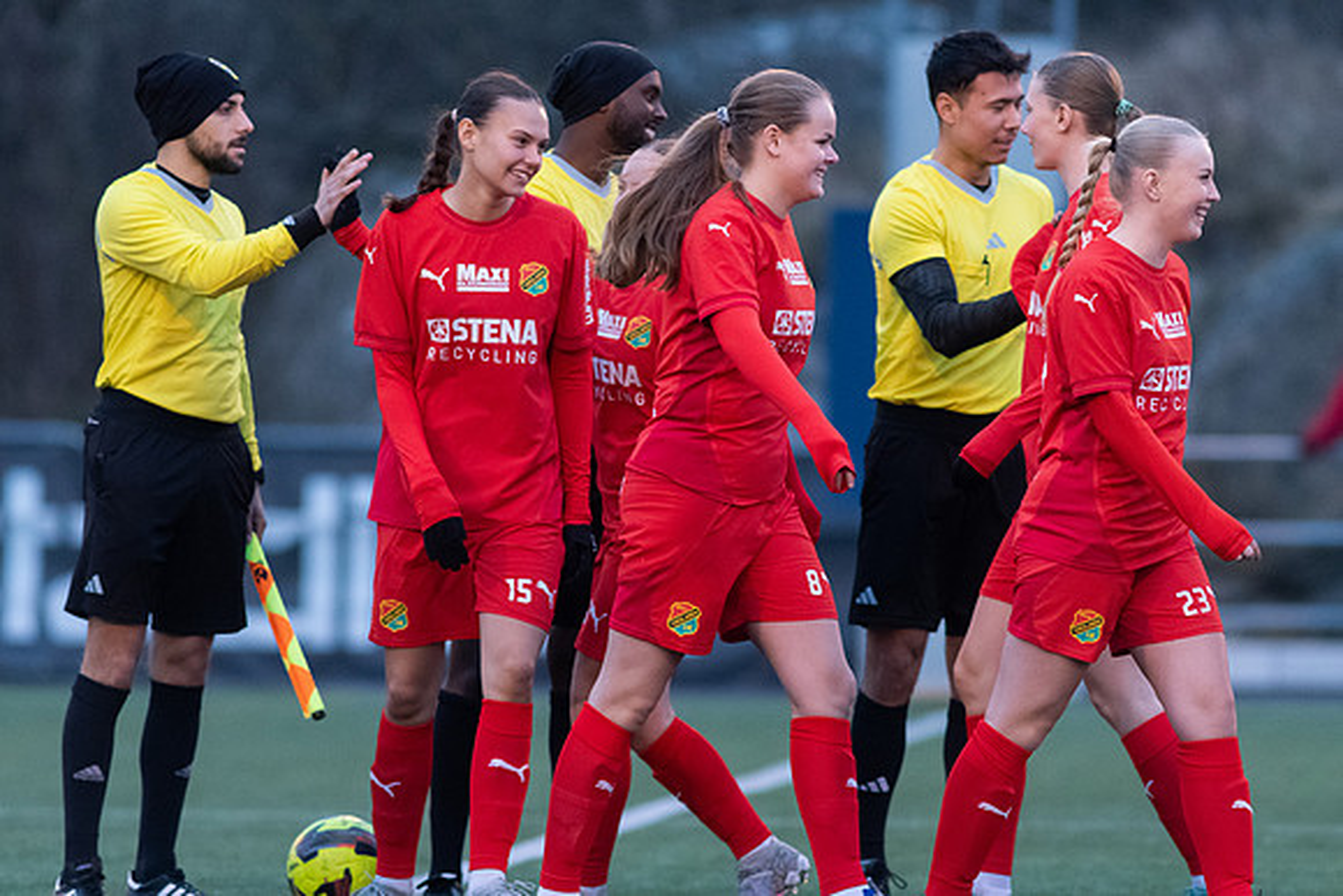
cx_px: 672
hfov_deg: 4.5
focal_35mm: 458
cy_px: 448
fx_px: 17071
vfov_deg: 3.0
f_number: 3.2
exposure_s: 1/1250
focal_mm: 300
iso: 4000
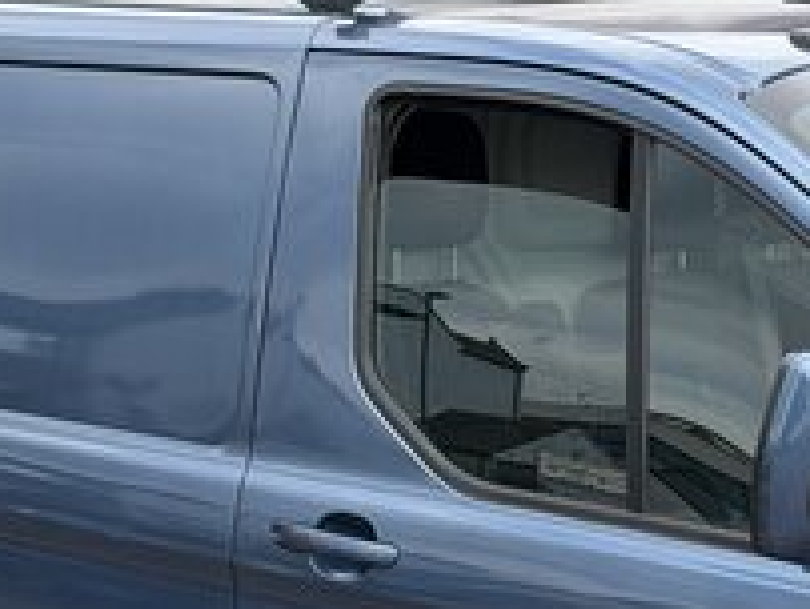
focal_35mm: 190
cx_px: 682
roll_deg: -1.4
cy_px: 613
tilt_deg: -6.0
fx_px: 4451
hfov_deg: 10.4
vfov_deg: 7.8
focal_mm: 6.76
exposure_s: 1/1575
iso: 80
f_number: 1.78
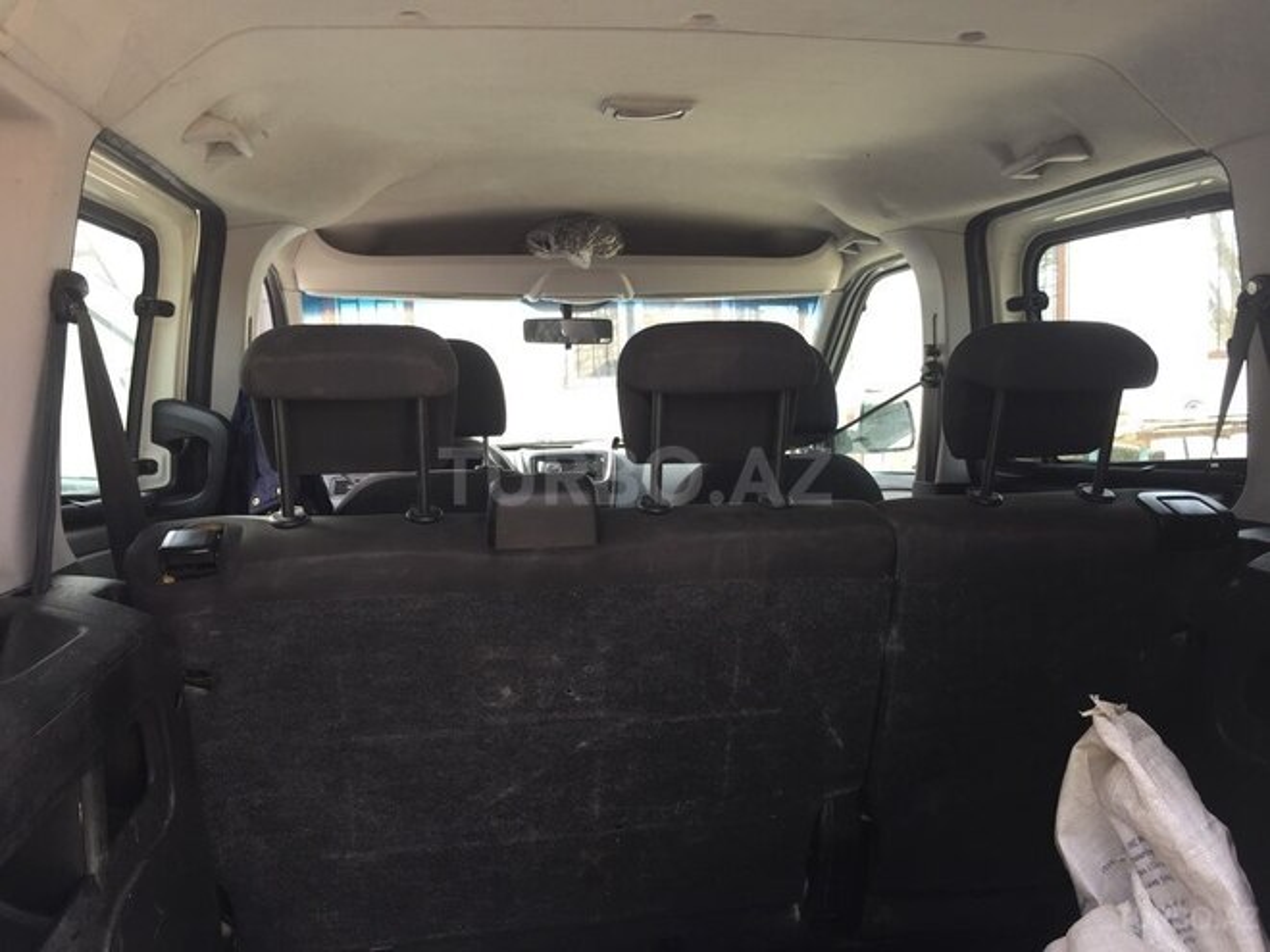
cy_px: 476
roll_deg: +2.3
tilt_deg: -6.0
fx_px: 1064
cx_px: 635
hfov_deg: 61.7
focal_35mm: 29
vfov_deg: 48.2
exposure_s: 1/100
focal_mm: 4.15
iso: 32
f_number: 2.2
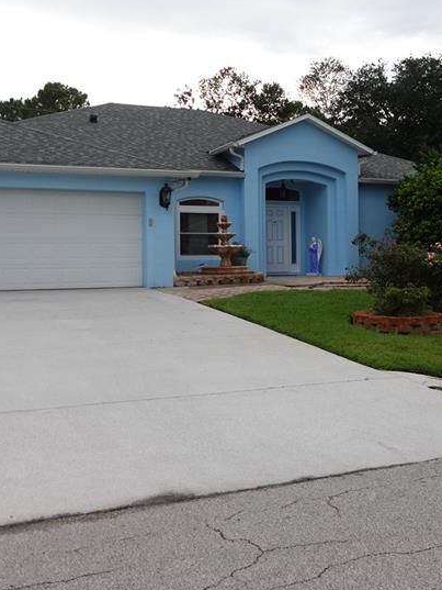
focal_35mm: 44
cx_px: 296
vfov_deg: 42.8
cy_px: 256
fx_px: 749
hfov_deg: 32.6
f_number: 1.8
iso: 125
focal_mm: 9.4
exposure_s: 1/160
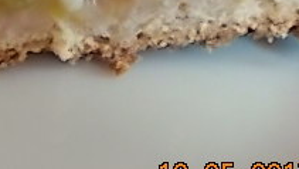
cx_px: -95
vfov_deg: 11.7
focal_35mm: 99
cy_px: -85
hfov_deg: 19.7
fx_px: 785
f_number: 3.4
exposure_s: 1/10
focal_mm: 5.3
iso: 200
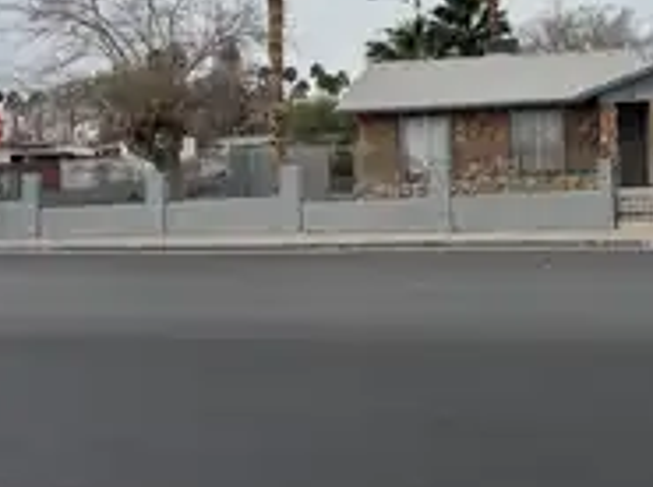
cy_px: 106
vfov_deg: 27.4
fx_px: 979
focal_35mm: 52
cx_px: 508
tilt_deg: +2.4
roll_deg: +2.5
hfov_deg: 35.8
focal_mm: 6.76
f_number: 1.78
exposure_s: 1/6410
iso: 80
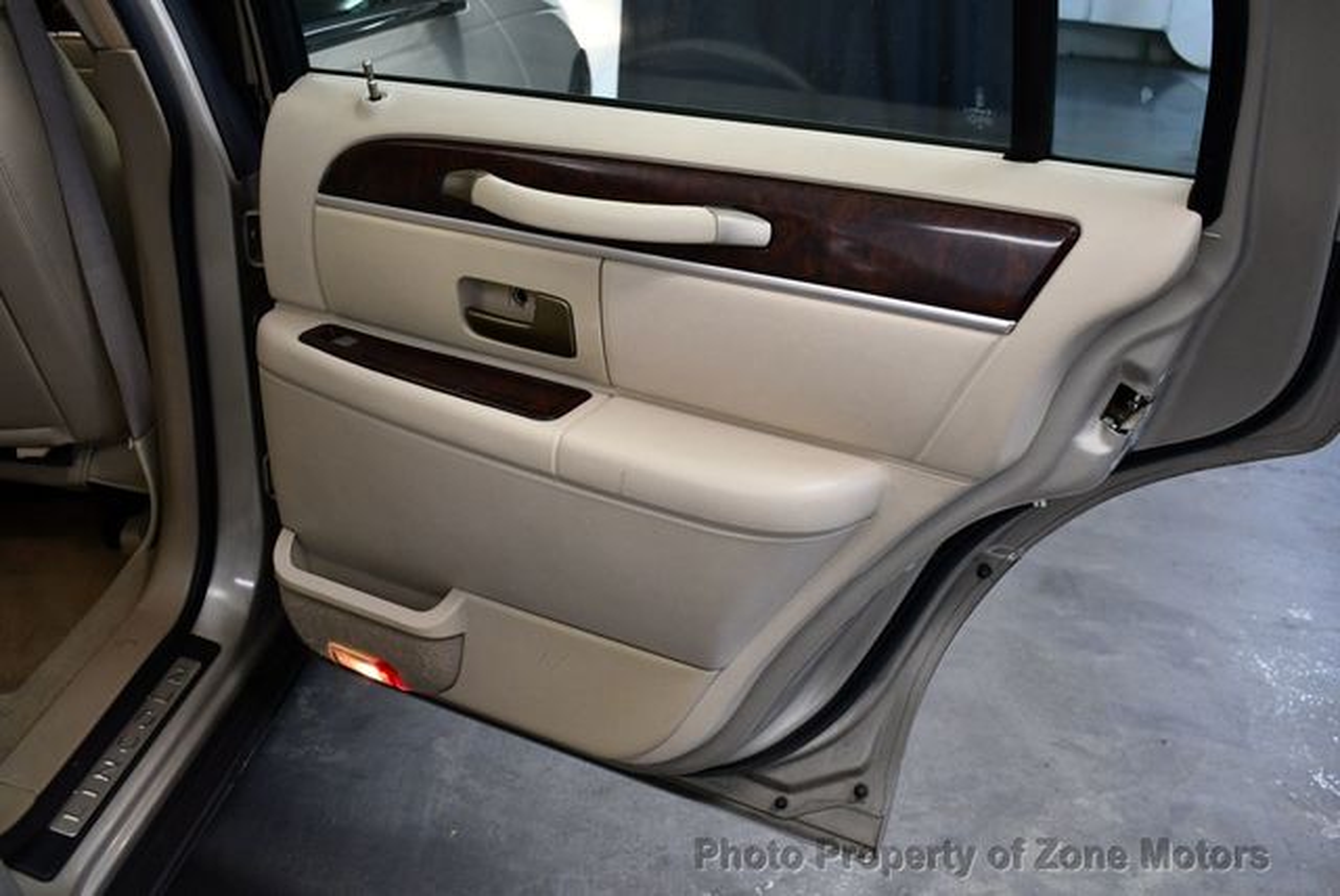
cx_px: 670
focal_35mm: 36
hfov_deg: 53.1
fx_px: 1341
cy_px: 448
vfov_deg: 36.9
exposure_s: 1/125
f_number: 3.5
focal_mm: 18
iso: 900
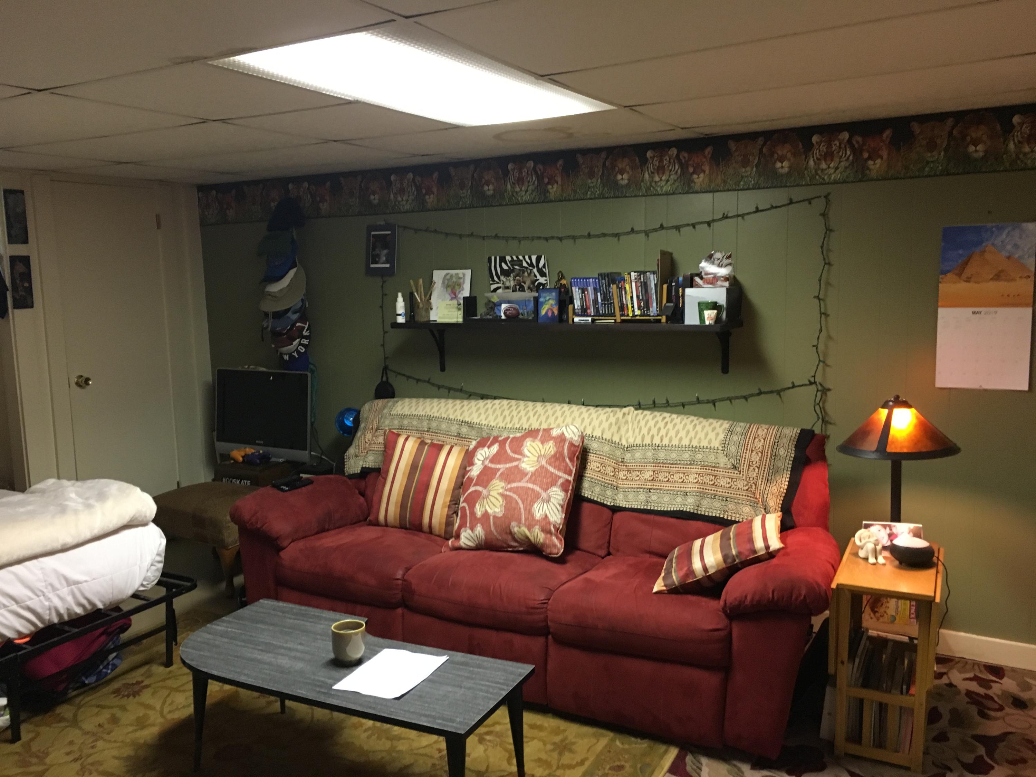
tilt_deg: -6.6
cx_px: 518
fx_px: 868
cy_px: 388
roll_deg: +0.5
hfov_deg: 61.7
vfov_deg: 48.2
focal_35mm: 29
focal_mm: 4.15
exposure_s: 1/24
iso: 200
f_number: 2.2
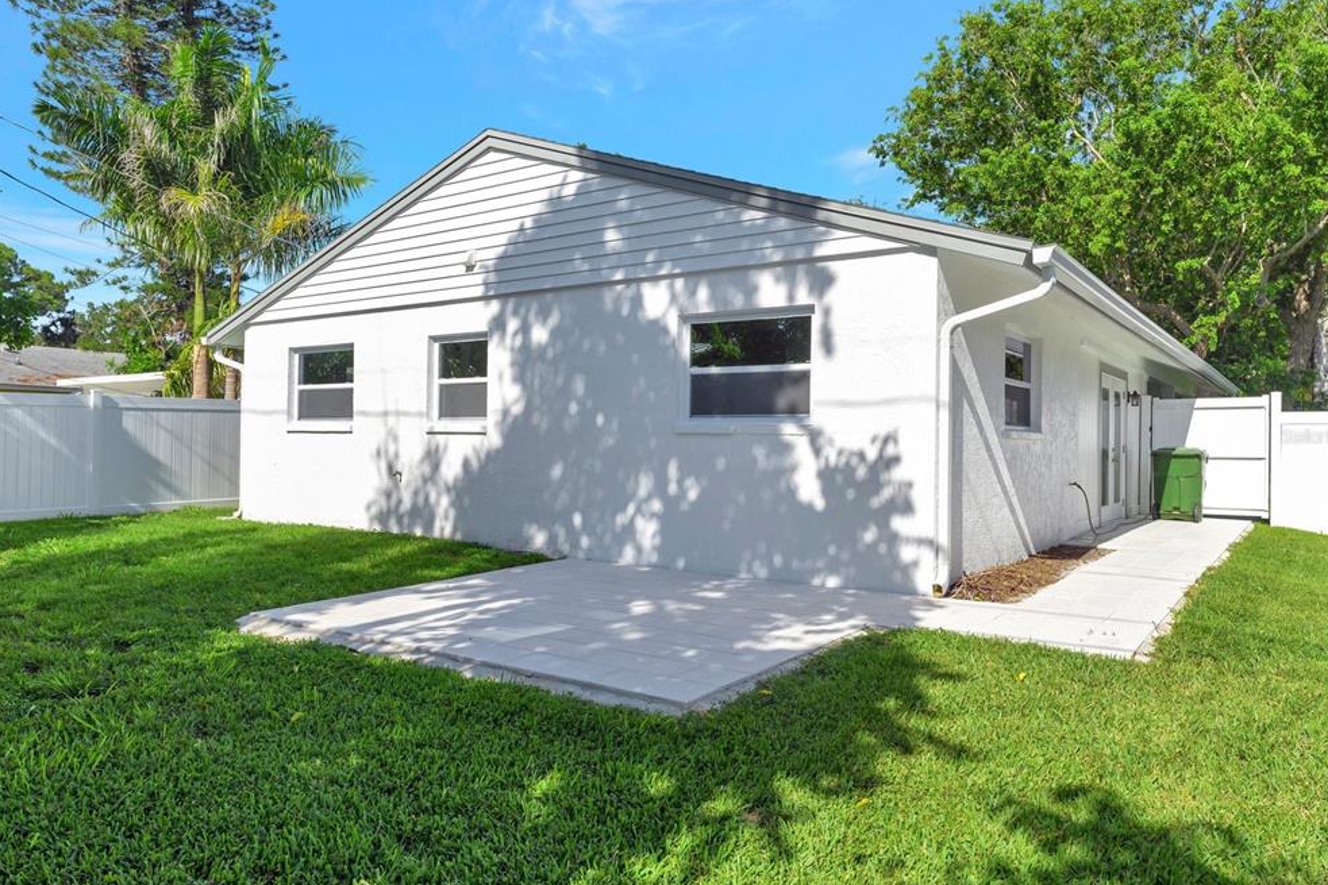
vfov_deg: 51.3
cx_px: 667
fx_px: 922
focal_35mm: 25
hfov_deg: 71.5
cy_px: 436
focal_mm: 24
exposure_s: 1/1000
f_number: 7.1
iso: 200
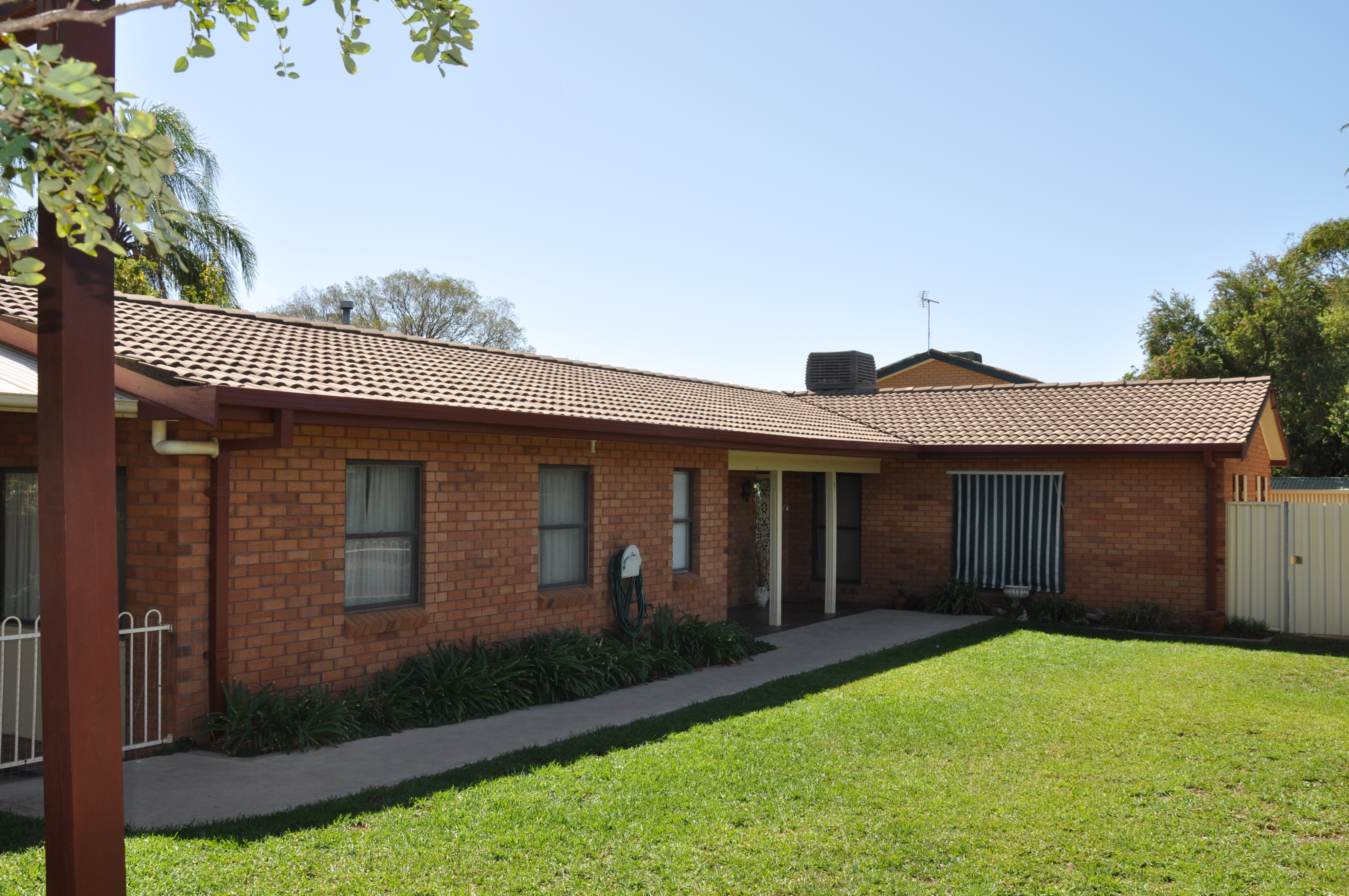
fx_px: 1235
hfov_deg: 57.3
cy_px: 448
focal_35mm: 33
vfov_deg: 39.9
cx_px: 674
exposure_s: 1/200
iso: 200
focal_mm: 22
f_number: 10
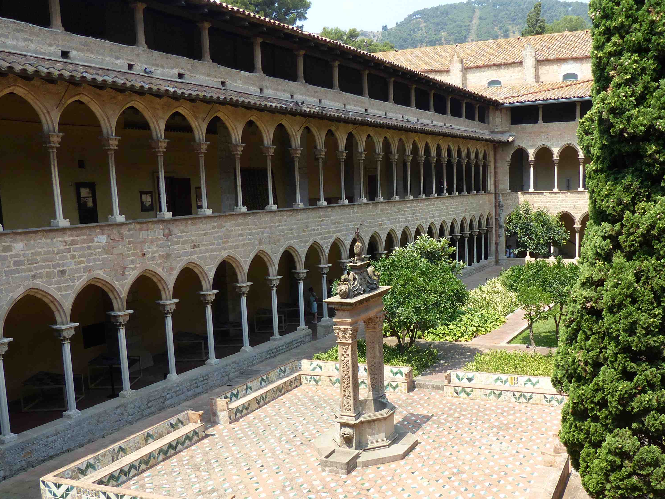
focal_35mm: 35
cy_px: 288
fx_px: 672
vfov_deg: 40.6
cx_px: 425
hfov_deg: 51.9
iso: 100
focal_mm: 4.5
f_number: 4
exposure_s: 1/320
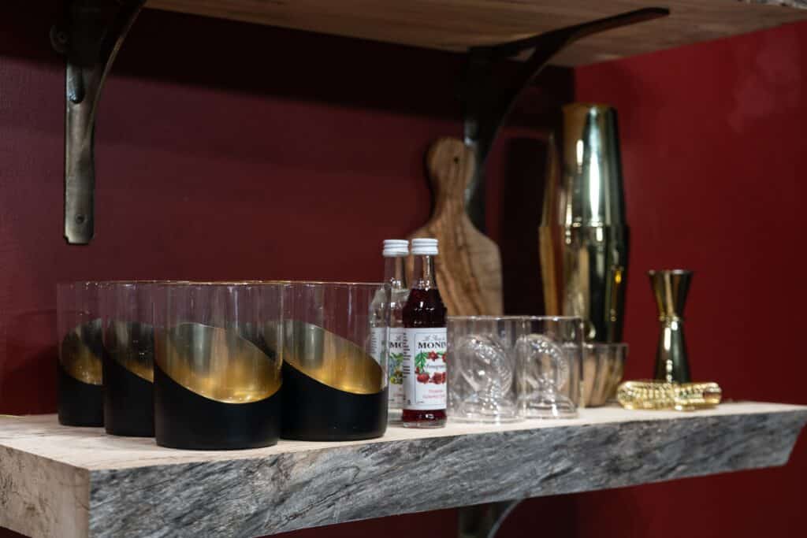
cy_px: 269
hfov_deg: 34.5
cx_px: 404
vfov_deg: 23.4
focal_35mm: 58
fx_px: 1300
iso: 1000
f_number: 5
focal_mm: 58
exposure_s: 1/50
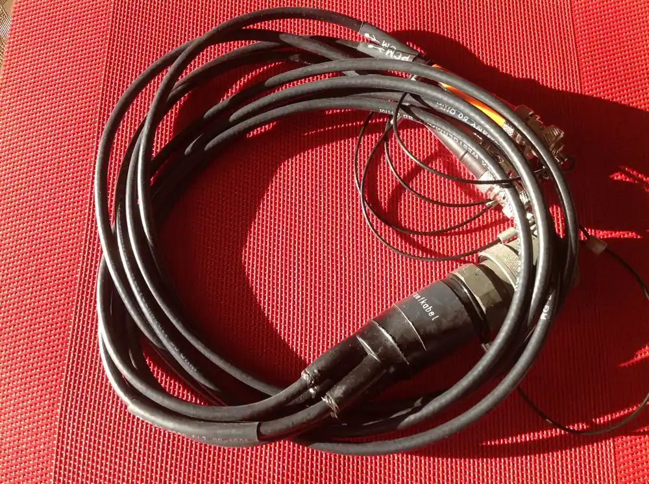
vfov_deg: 40.6
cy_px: 242
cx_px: 324
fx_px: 655
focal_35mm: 35
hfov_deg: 52.7
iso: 50
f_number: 2.4
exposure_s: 1/254
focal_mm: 4.28
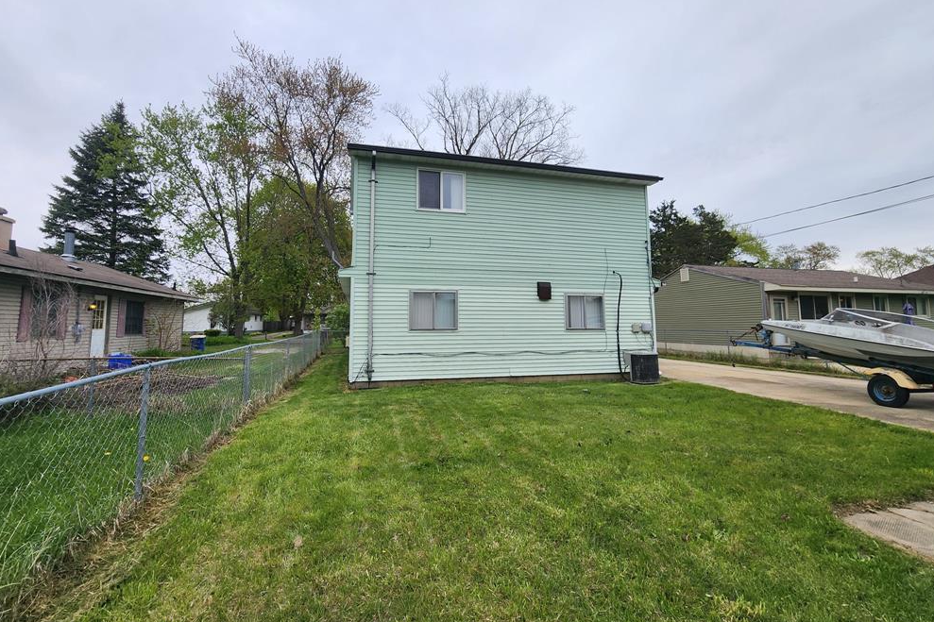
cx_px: 464
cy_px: 284
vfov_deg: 81.0
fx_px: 363
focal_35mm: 14
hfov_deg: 104.3
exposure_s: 1/1222
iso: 50
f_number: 2.2
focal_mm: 2.2
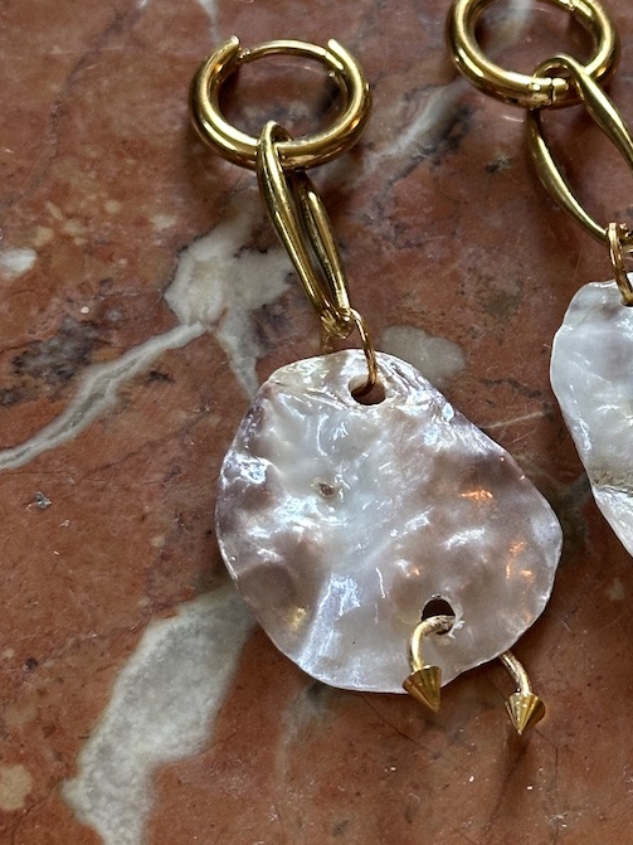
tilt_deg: -58.2
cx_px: 552
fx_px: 2512
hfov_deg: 14.2
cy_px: 310
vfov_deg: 19.0
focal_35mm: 103
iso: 250
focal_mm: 6.86
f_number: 1.78
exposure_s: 1/60
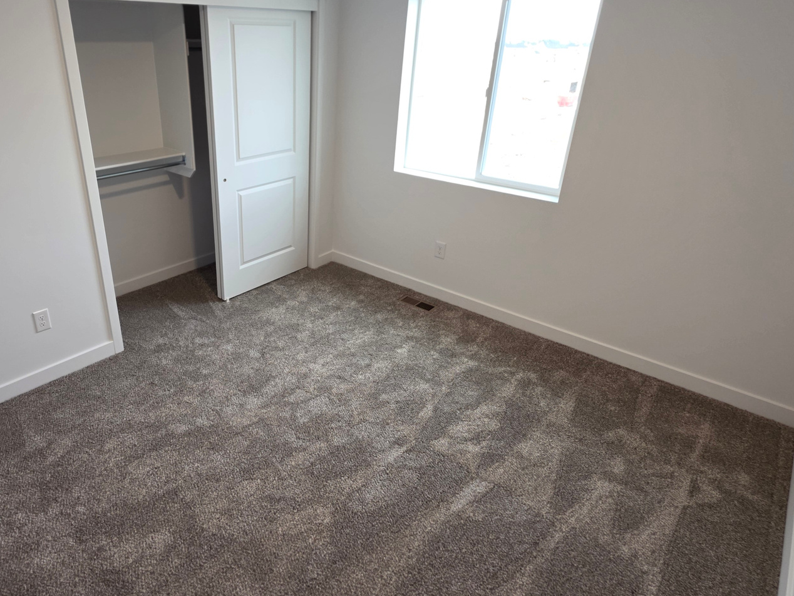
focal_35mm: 21
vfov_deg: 63.4
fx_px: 482
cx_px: 296
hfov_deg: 77.5
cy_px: 278
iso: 160
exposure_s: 1/120
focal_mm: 2.2
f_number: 1.9
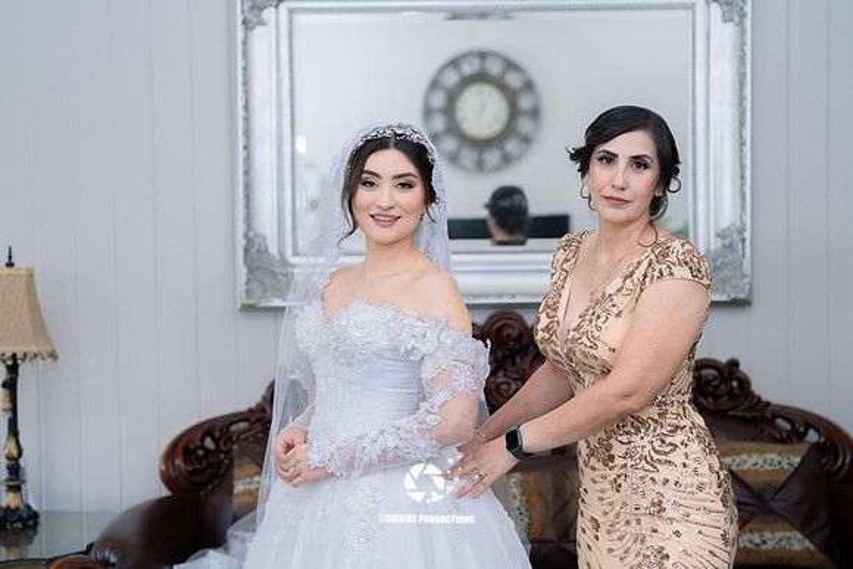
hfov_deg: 37.4
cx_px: 426
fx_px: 1261
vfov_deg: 25.4
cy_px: 284
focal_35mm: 53
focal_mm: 50
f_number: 2
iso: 640
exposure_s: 1/200
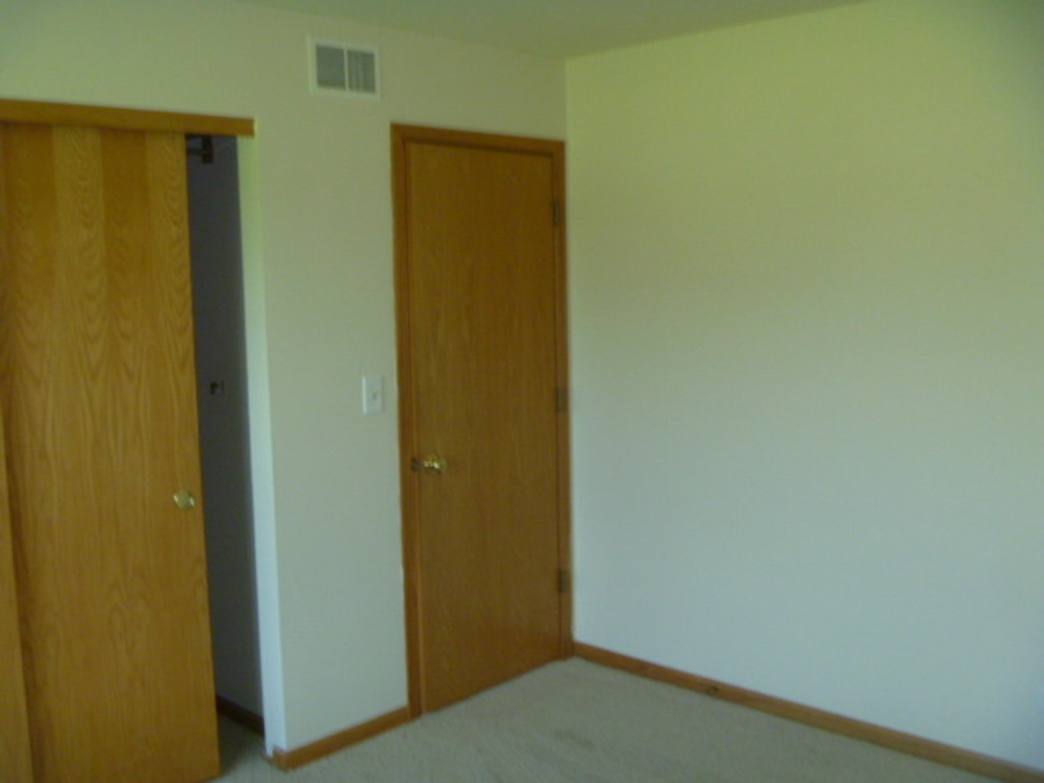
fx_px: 1056
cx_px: 522
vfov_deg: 40.7
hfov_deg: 52.6
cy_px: 392
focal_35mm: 35
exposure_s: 1/30
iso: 200
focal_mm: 6.3
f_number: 3.5
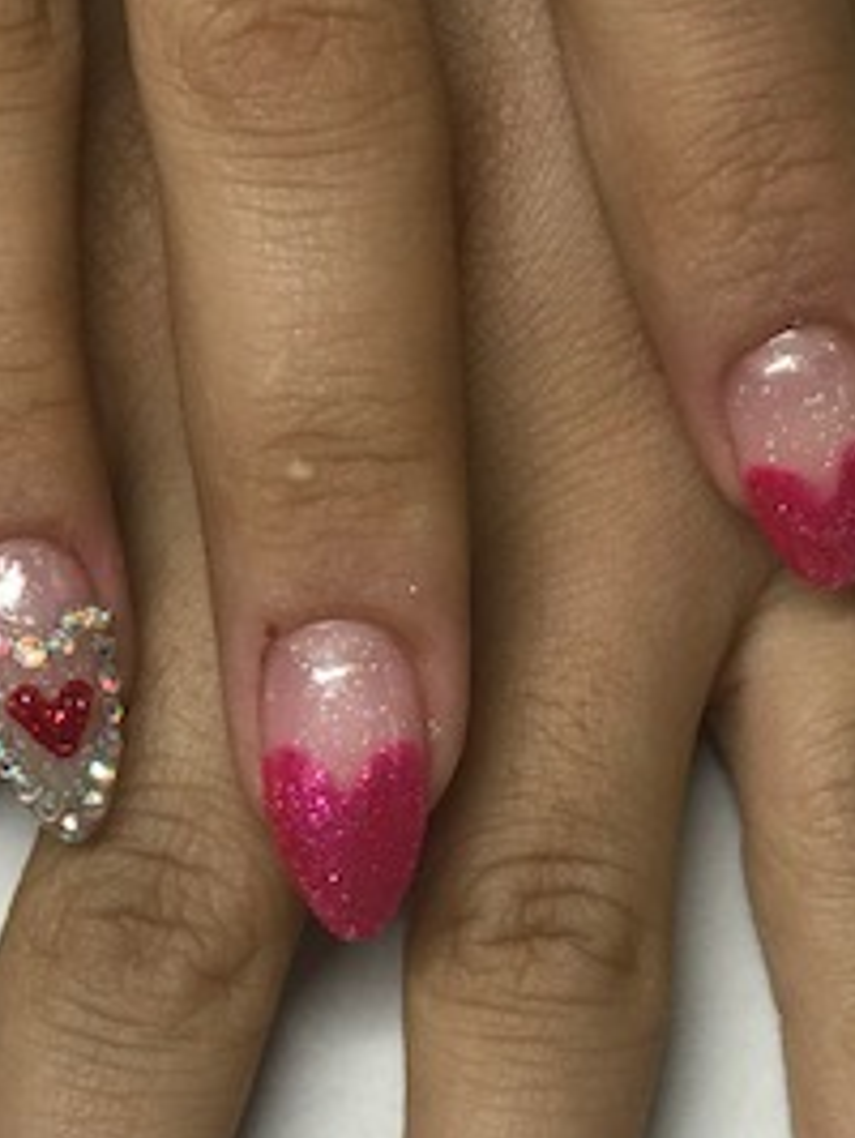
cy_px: 911
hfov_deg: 10.8
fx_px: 4505
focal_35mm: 137
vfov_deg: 14.3
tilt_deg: -71.7
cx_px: 398
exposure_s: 1/60
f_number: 2.8
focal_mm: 6.6
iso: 25
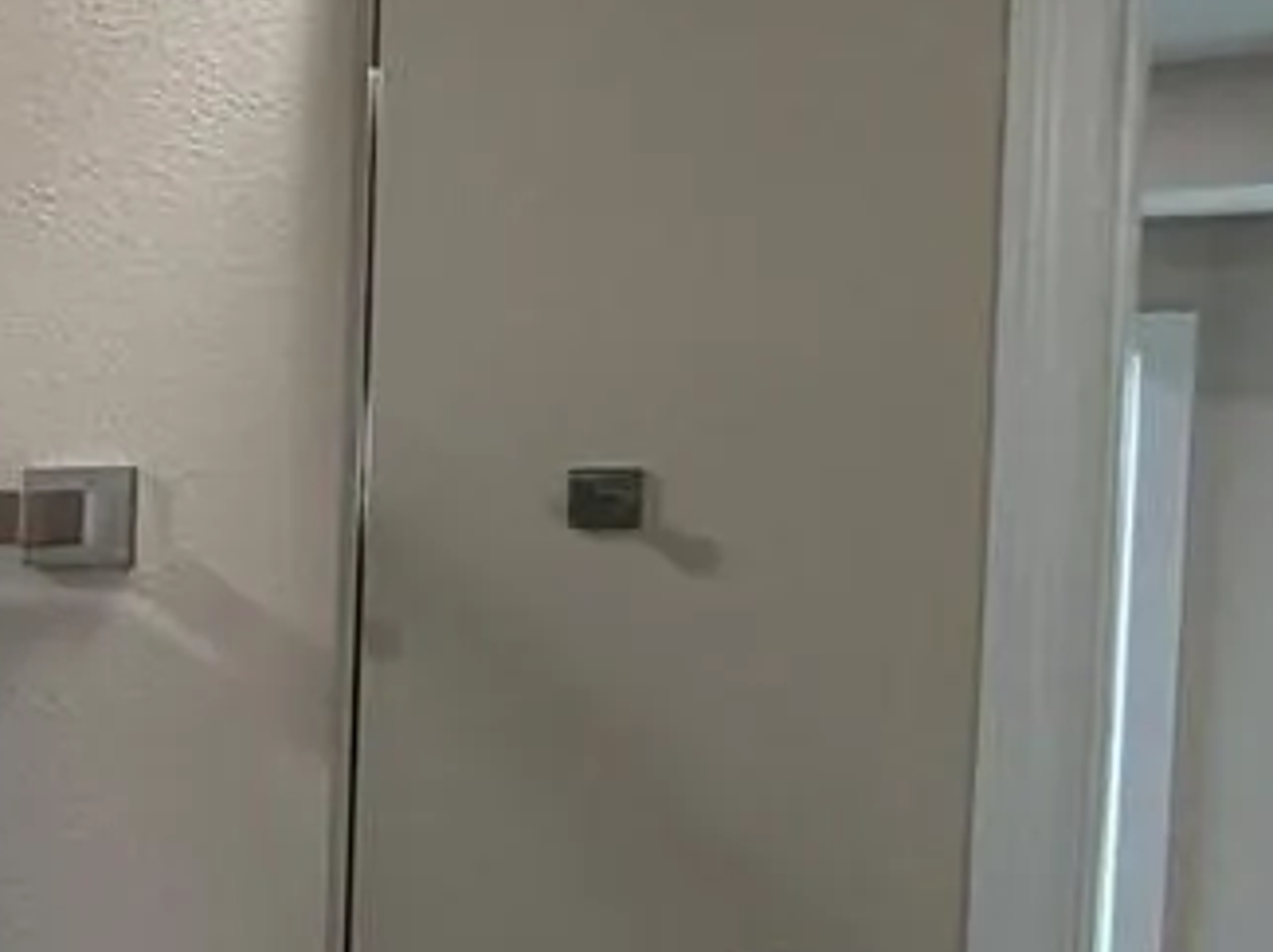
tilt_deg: -2.7
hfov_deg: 17.4
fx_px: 2535
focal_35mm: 69
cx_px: -1438
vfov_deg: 21.1
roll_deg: +0.6
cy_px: 686
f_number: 2.2
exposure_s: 1/91
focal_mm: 2.22
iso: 160
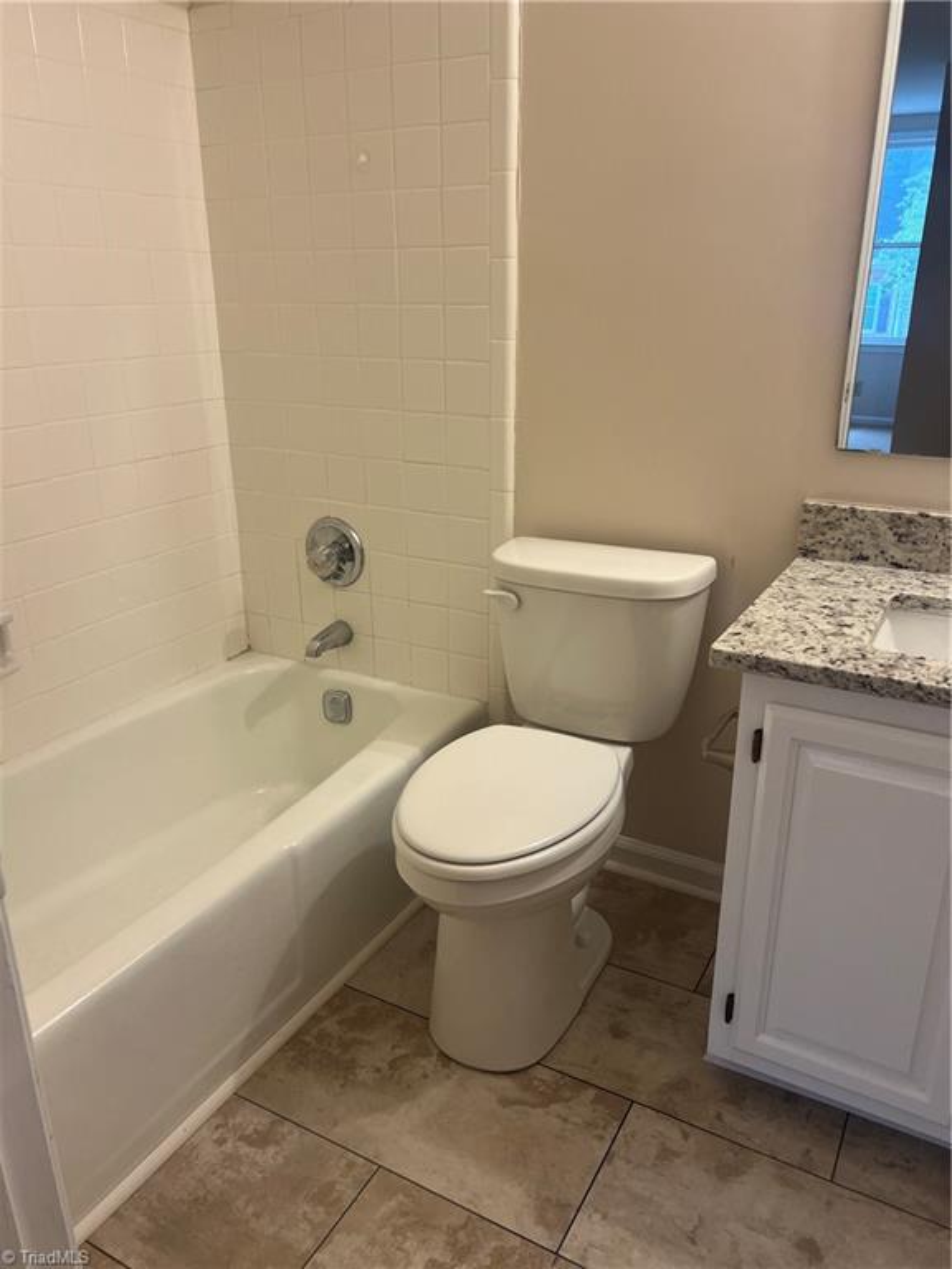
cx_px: 476
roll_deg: +0.3
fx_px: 953
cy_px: 634
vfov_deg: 67.3
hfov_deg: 53.1
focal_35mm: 26
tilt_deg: -19.2
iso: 125
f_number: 1.5
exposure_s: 1/60
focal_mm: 5.7
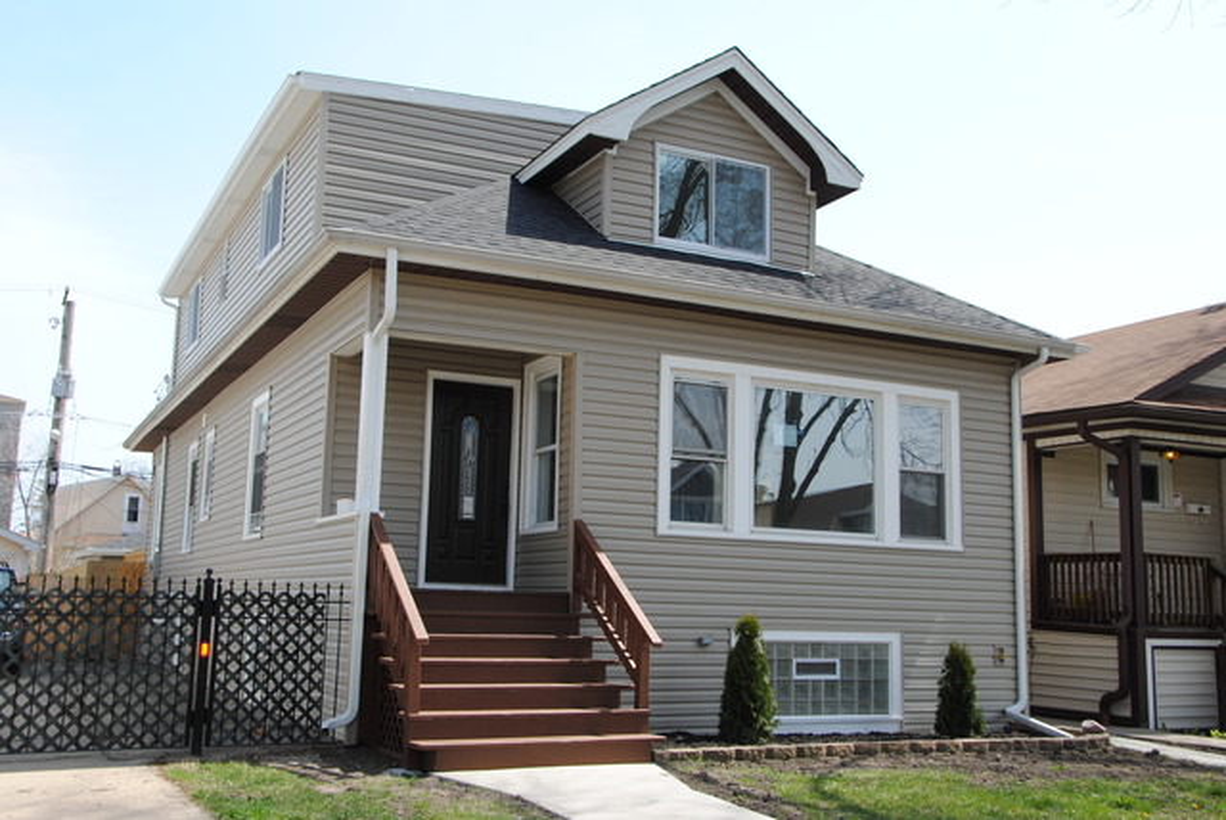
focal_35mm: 39
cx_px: 613
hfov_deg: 49.5
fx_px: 1329
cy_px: 410
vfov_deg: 34.3
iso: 100
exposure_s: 1/200
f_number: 6.3
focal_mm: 26
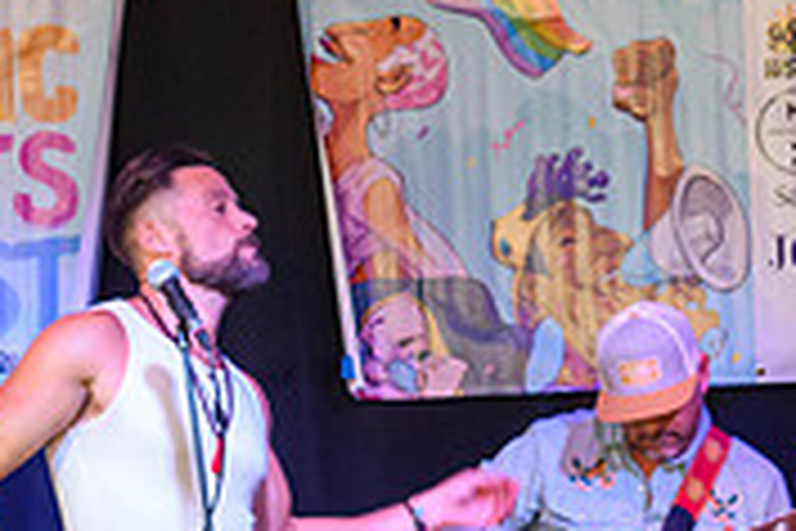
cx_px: 198
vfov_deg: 5.0
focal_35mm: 271
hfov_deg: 7.6
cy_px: 695
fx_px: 5992
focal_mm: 55
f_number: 5.6
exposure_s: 1/60
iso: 1600
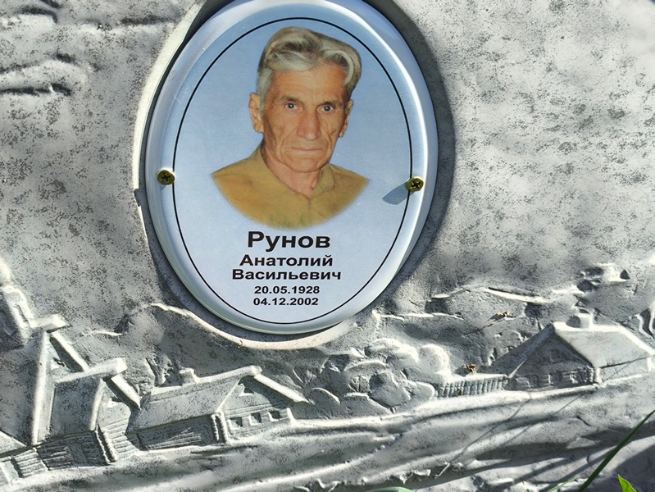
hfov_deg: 38.2
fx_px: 947
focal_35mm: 50
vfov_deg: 29.1
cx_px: 328
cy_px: 246
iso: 50
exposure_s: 1/737
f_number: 1.7
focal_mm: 4.71
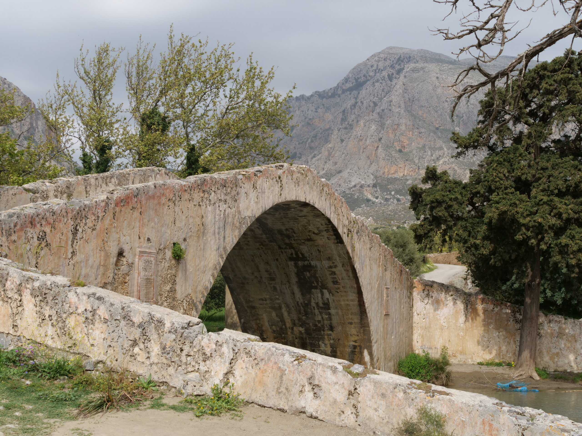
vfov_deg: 28.0
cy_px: 218
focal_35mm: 52
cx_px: 291
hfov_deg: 36.8
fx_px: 874
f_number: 11
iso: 200
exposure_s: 1/200
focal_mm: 26
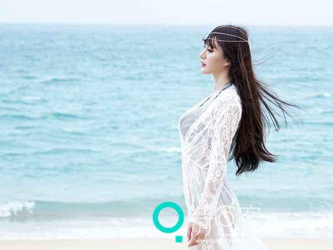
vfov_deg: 10.4
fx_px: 1376
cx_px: 207
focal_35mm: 143
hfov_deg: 13.8
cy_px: 146
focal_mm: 70
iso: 125
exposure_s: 1/90
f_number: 4
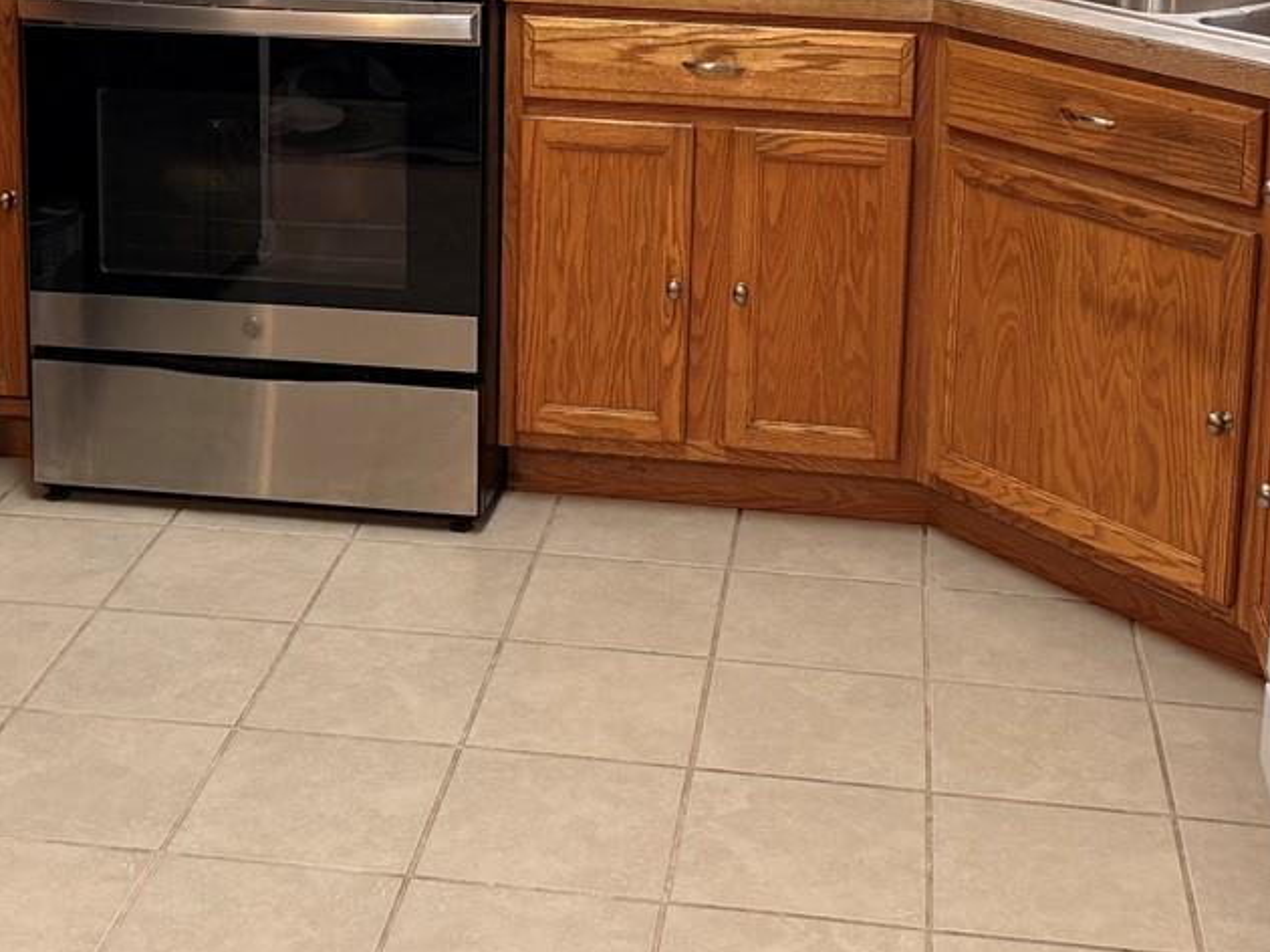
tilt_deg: -9.8
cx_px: 579
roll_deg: -1.4
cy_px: 8
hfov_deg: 31.7
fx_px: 2237
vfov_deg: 23.1
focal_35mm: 61
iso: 200
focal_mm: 6.76
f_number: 1.78
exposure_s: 1/60
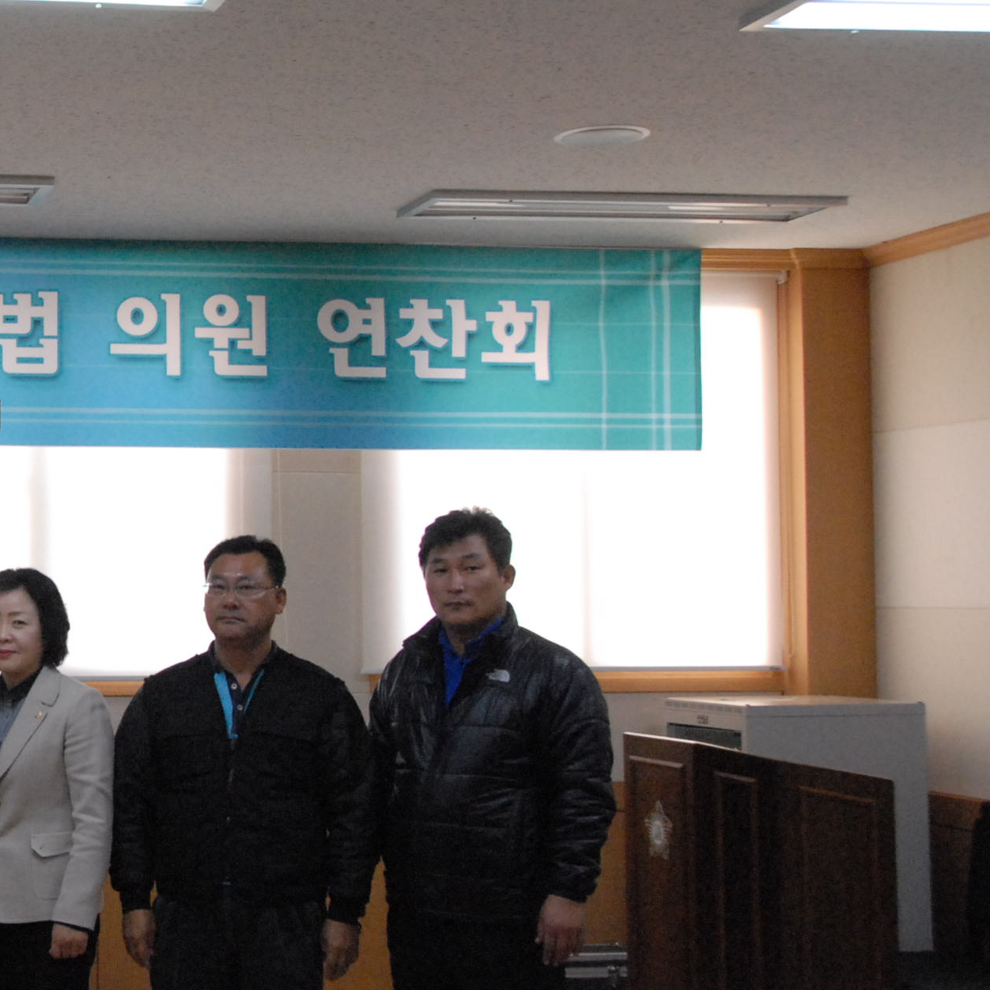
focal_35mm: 65
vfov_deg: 26.5
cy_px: 478
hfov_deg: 24.4
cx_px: -147
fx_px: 2103
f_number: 6.3
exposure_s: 1/160
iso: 1600
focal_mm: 22
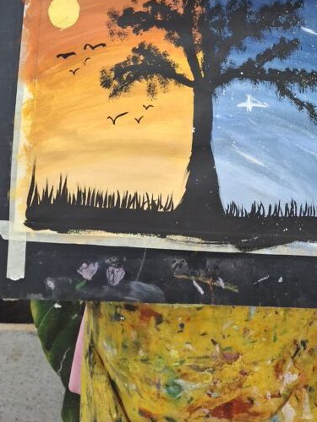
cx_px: 194
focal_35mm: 50
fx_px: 611
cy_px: 6
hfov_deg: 29.0
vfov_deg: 34.9
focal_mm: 4.69
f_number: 1.8
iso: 100
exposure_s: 1/100
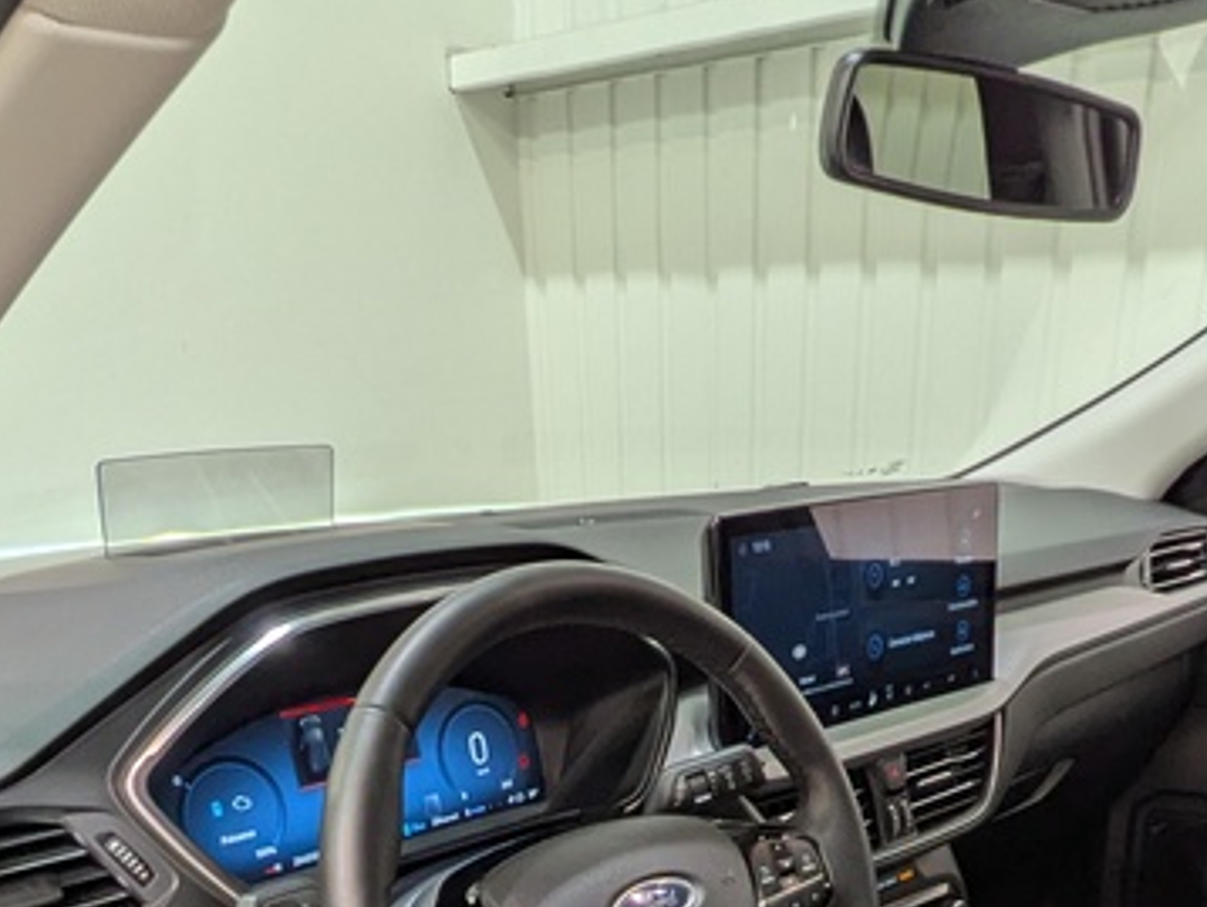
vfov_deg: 30.2
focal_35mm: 40
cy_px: 1109
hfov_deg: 46.7
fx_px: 1396
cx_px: 681
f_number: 2.2
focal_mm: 1.83
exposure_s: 1/30
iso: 47
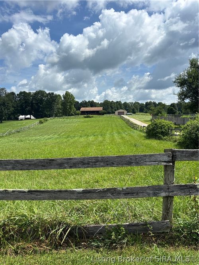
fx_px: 199
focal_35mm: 26
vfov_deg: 67.3
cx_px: 100
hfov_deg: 53.0
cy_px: 132
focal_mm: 5.96
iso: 50
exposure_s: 1/4630
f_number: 1.6
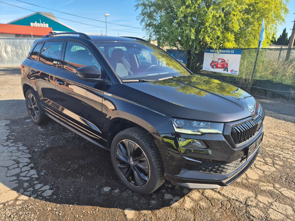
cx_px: 148
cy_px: 110
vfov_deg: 58.9
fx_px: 196
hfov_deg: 73.9
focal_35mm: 23
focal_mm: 5.4
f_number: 1.8
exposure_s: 1/630
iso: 25
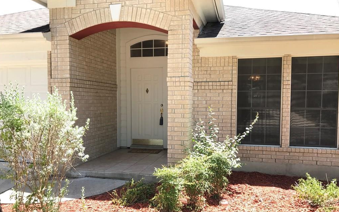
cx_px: 170
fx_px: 277
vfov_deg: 41.8
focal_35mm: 30
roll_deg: -0.2
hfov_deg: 62.9
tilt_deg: -2.7
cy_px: 117
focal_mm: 3.99
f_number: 1.8
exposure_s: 1/334
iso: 20
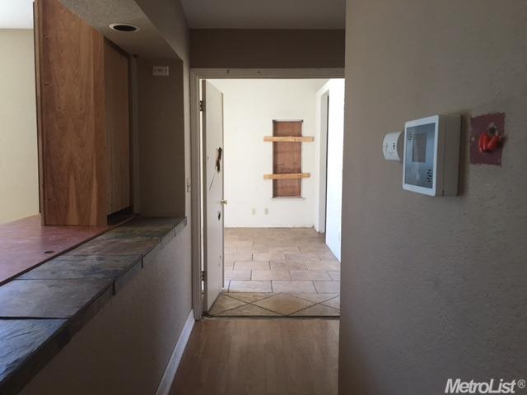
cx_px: 264
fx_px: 442
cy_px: 198
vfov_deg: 48.2
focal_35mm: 29
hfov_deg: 61.7
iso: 40
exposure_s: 1/30
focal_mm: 4.15
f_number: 2.2
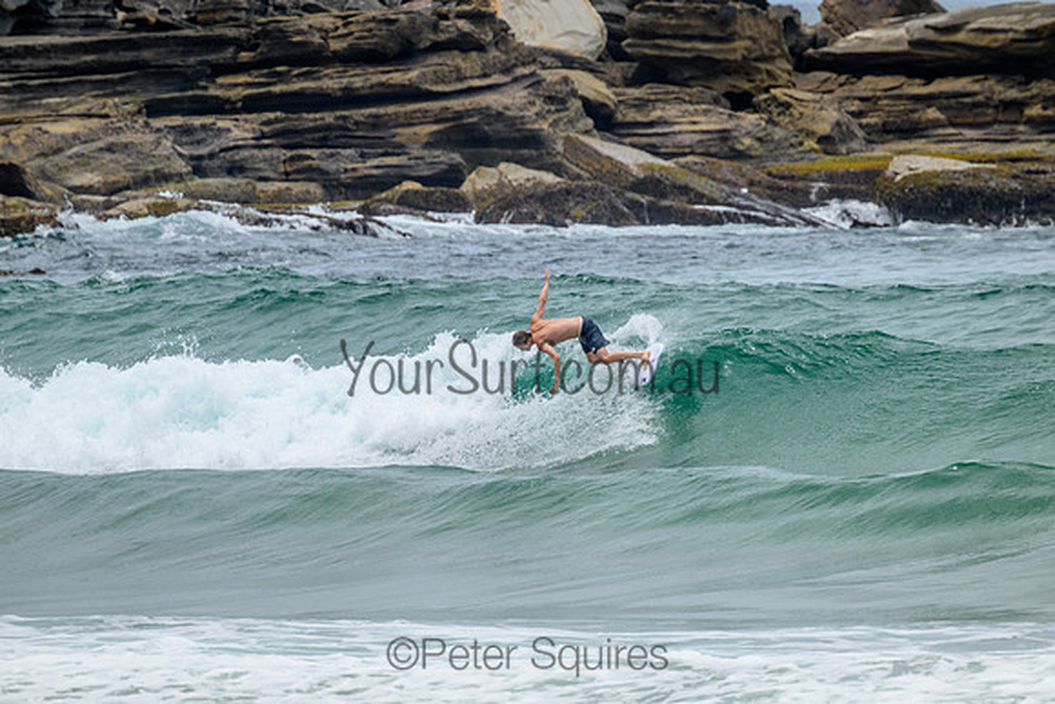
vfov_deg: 1.7
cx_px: 528
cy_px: 352
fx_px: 23449
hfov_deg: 2.6
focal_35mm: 800
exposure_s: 1/2000
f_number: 11
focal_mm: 800
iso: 1000
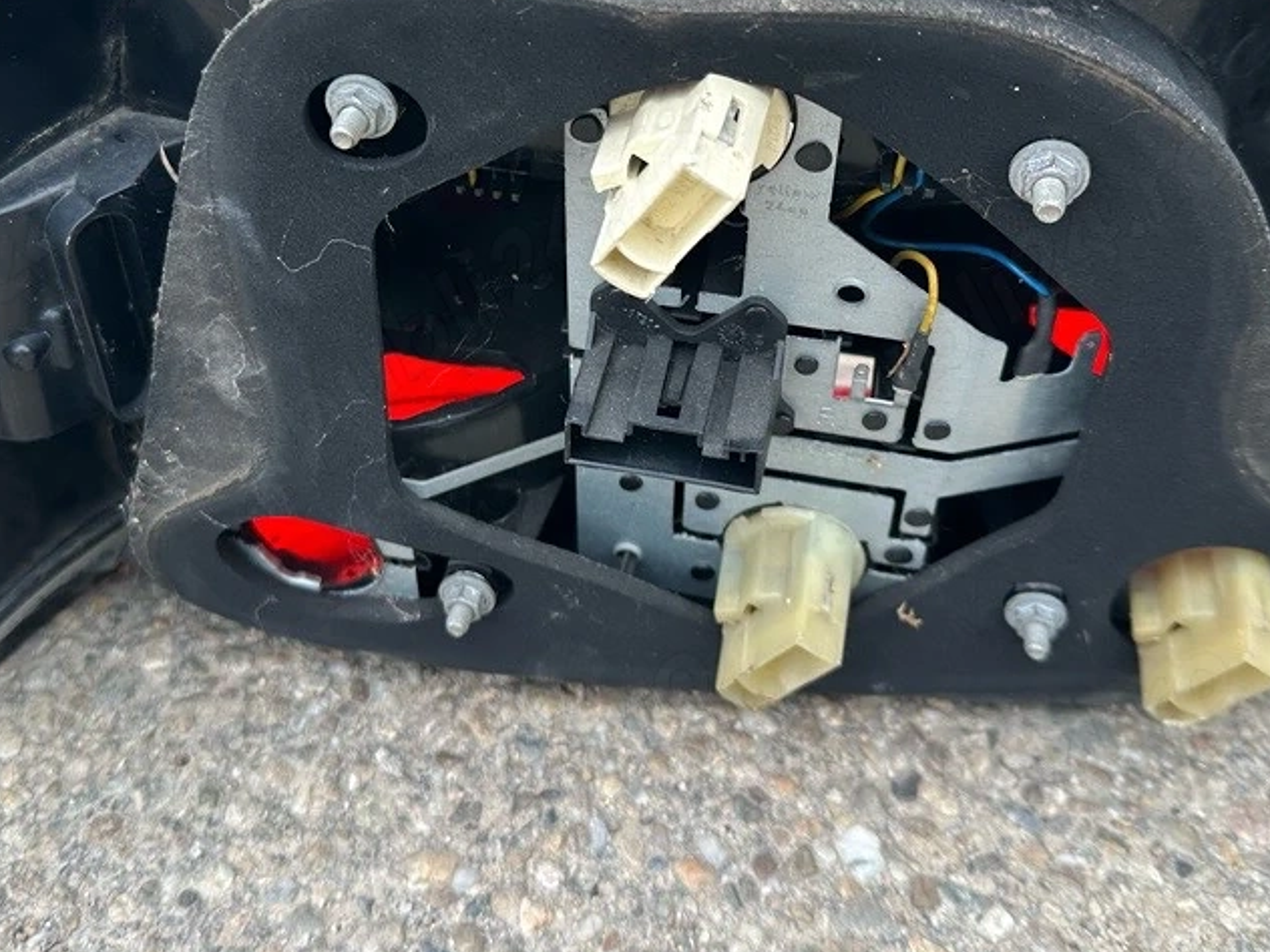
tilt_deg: -39.1
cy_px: 305
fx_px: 1394
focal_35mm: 38
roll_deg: +1.9
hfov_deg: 49.0
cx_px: 627
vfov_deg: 37.3
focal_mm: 6.86
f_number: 1.78
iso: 64
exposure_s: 1/172
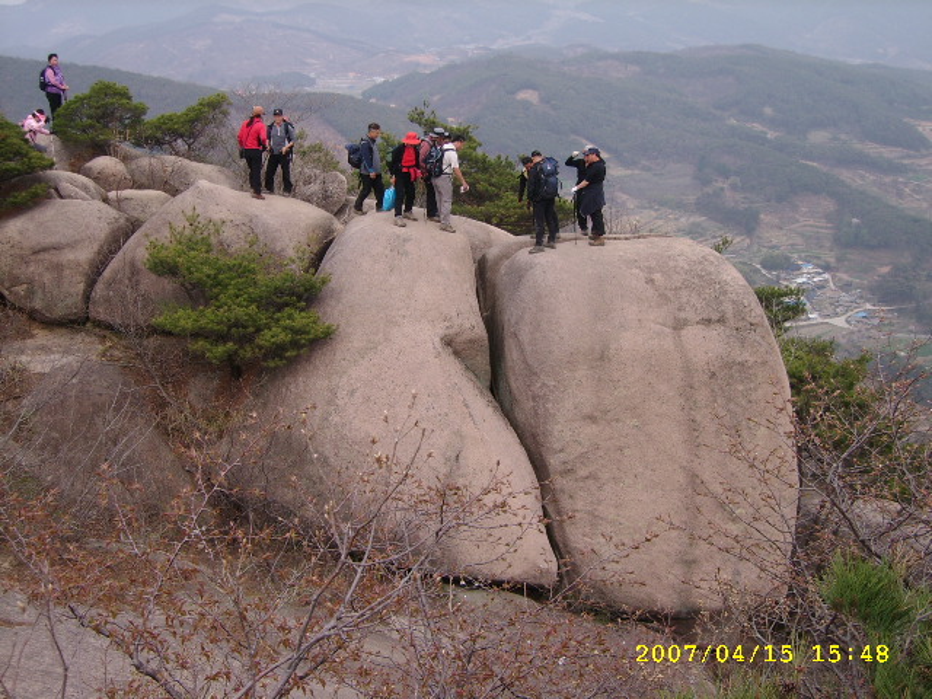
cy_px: 350
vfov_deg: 26.6
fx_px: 1481
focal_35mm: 55
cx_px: 466
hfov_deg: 34.9
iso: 50
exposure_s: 1/458
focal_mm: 9.16
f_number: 3.4
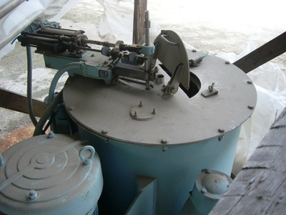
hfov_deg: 49.0
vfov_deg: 37.7
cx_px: 143
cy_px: 108
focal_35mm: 38
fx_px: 314
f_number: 2.7
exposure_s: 1/200
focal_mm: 6.2
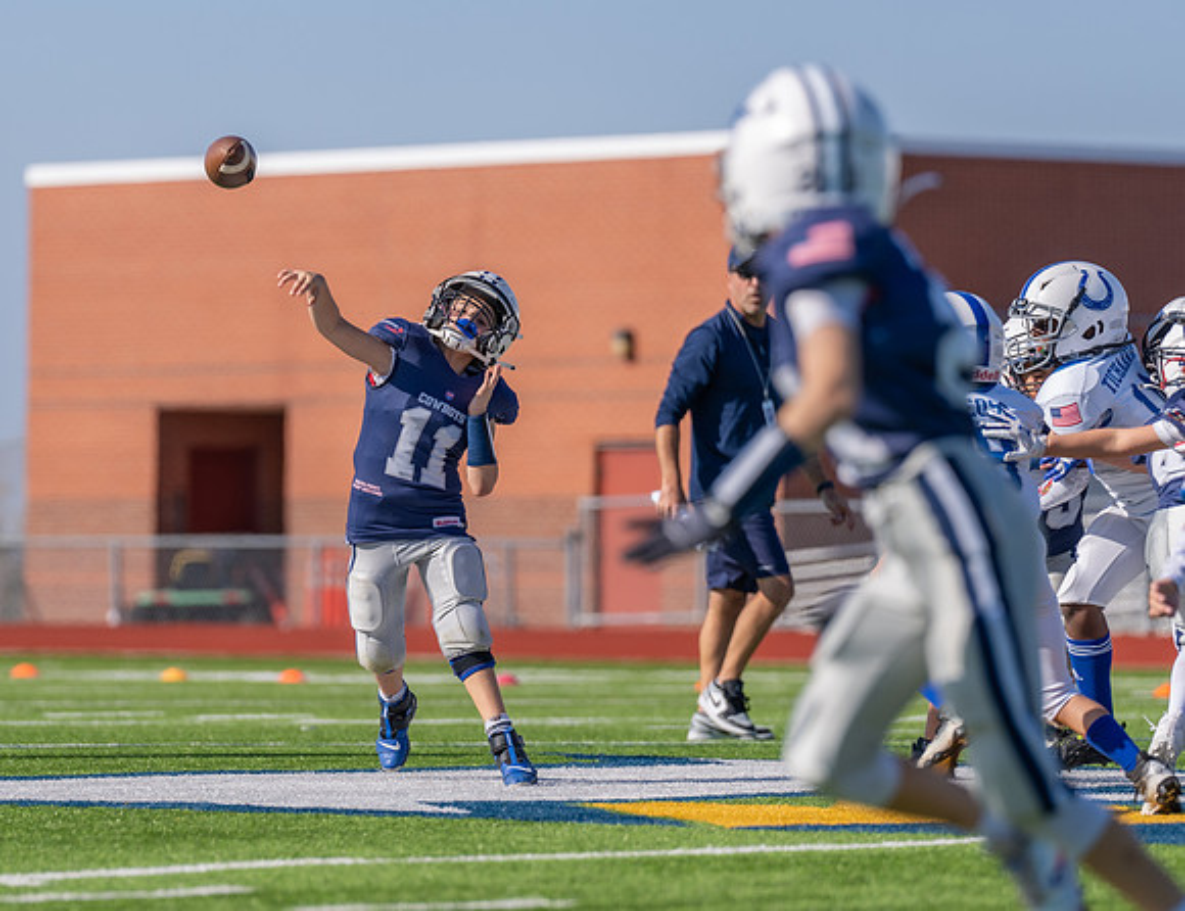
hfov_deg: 7.0
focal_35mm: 282
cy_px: 526
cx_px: 423
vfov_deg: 5.4
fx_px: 9739
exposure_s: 1/1600
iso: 100
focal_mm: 200
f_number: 3.5
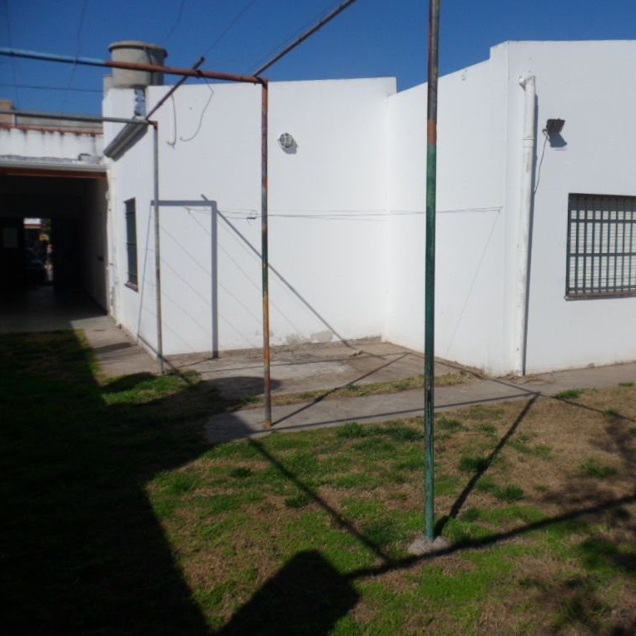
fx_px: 665
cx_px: 422
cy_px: 318
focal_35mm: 32
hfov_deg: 50.2
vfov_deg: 51.1
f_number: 9.2
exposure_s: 1/350
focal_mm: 4.9
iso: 80
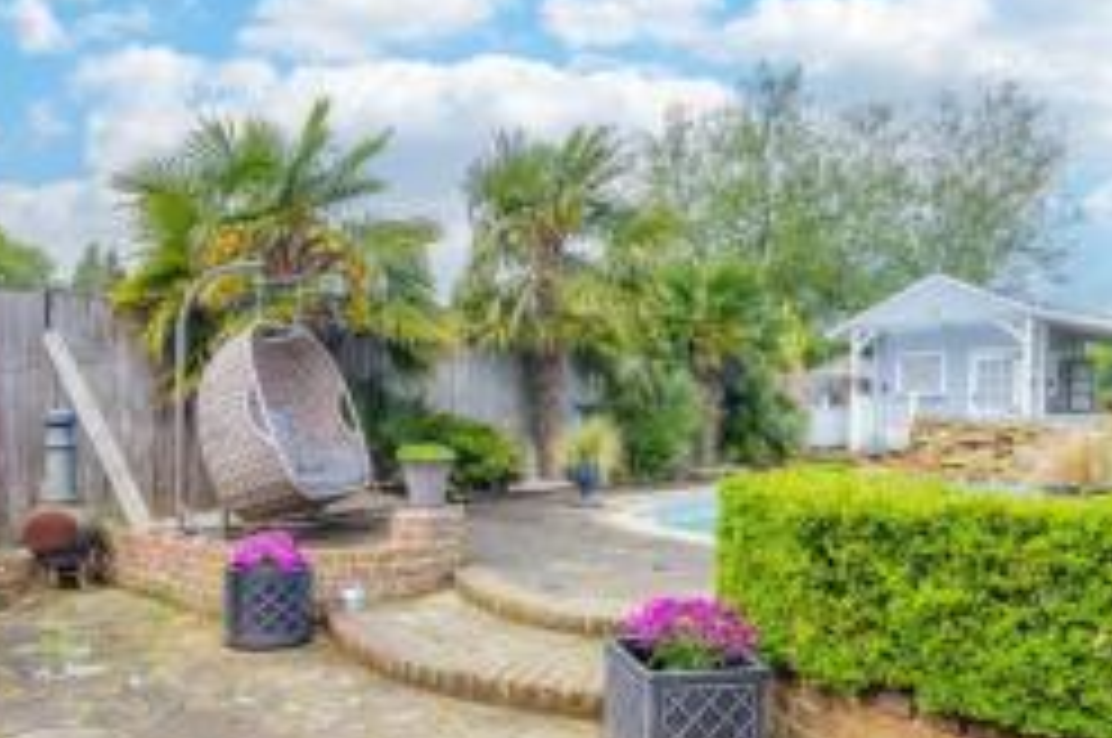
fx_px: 833
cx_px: 500
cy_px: 475
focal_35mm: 27
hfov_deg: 67.3
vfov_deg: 47.2
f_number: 8
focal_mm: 14
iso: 100
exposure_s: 1/100
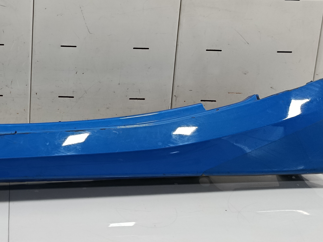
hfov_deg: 37.0
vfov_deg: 29.0
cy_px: 20
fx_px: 448
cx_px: 30
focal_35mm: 48
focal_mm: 5.24
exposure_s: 1/100
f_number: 1.7
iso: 1126
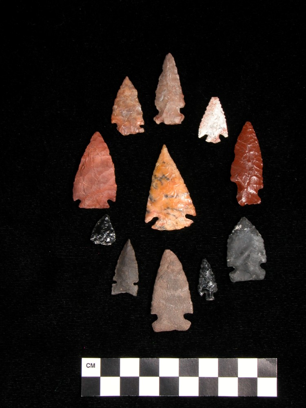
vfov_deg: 29.4
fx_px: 778
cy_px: 204
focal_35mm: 66
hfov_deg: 22.3
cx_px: 153
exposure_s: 1/4000
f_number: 5.8
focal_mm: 16.8
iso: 100
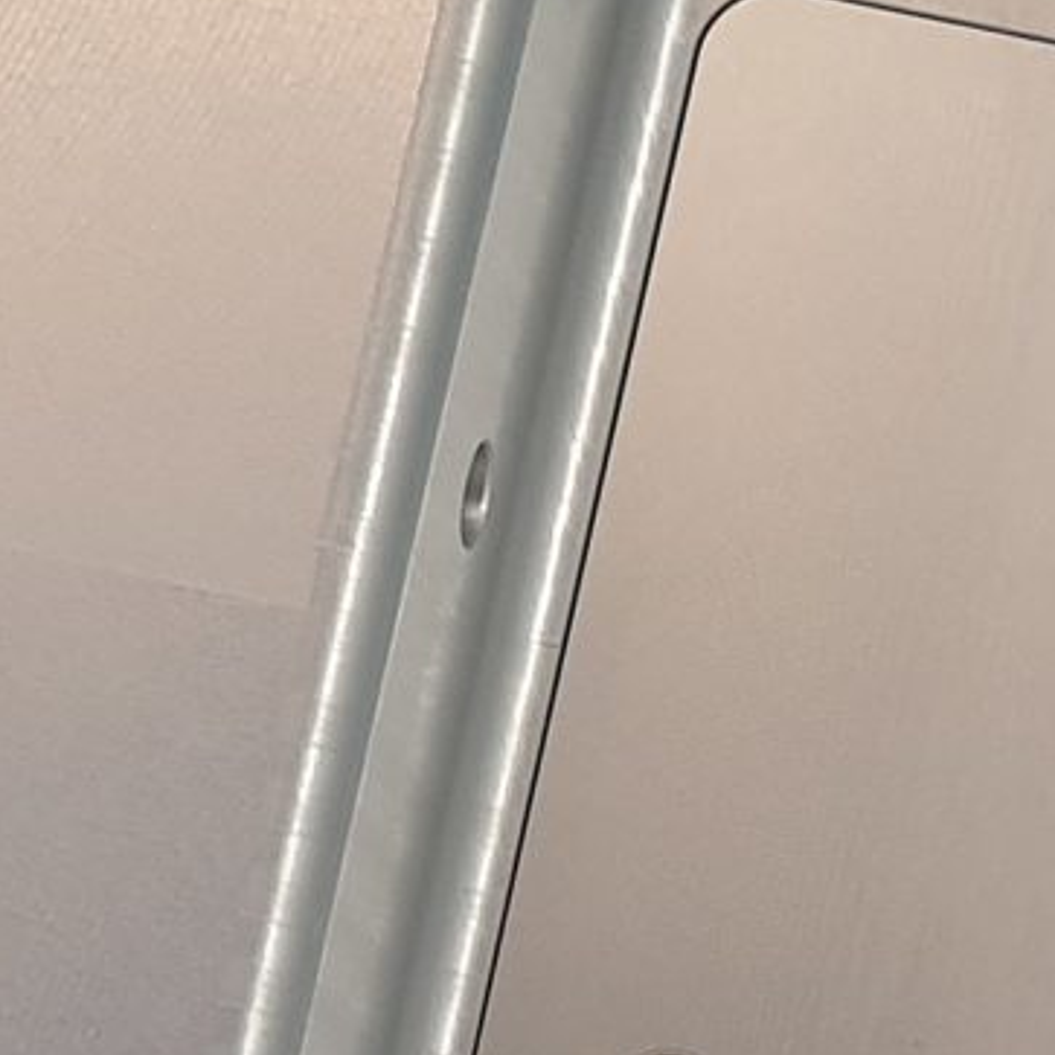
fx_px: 5586
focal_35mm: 162
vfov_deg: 10.7
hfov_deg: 10.7
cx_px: 58
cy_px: 1136
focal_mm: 4.3
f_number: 2.4
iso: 160
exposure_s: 1/50
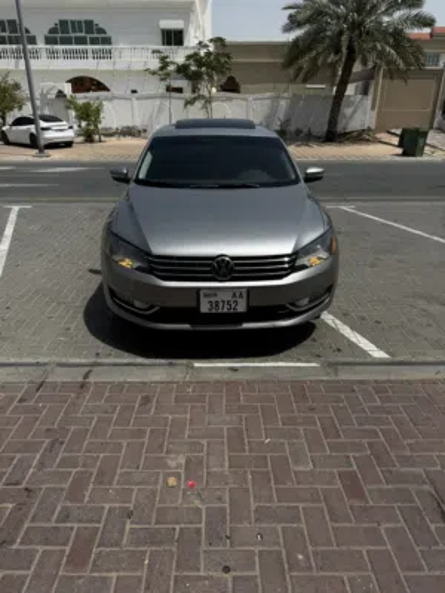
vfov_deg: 71.6
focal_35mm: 24
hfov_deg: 56.8
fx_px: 411
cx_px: 222
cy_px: 296
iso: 80
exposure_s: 1/7092
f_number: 1.78
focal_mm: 6.76
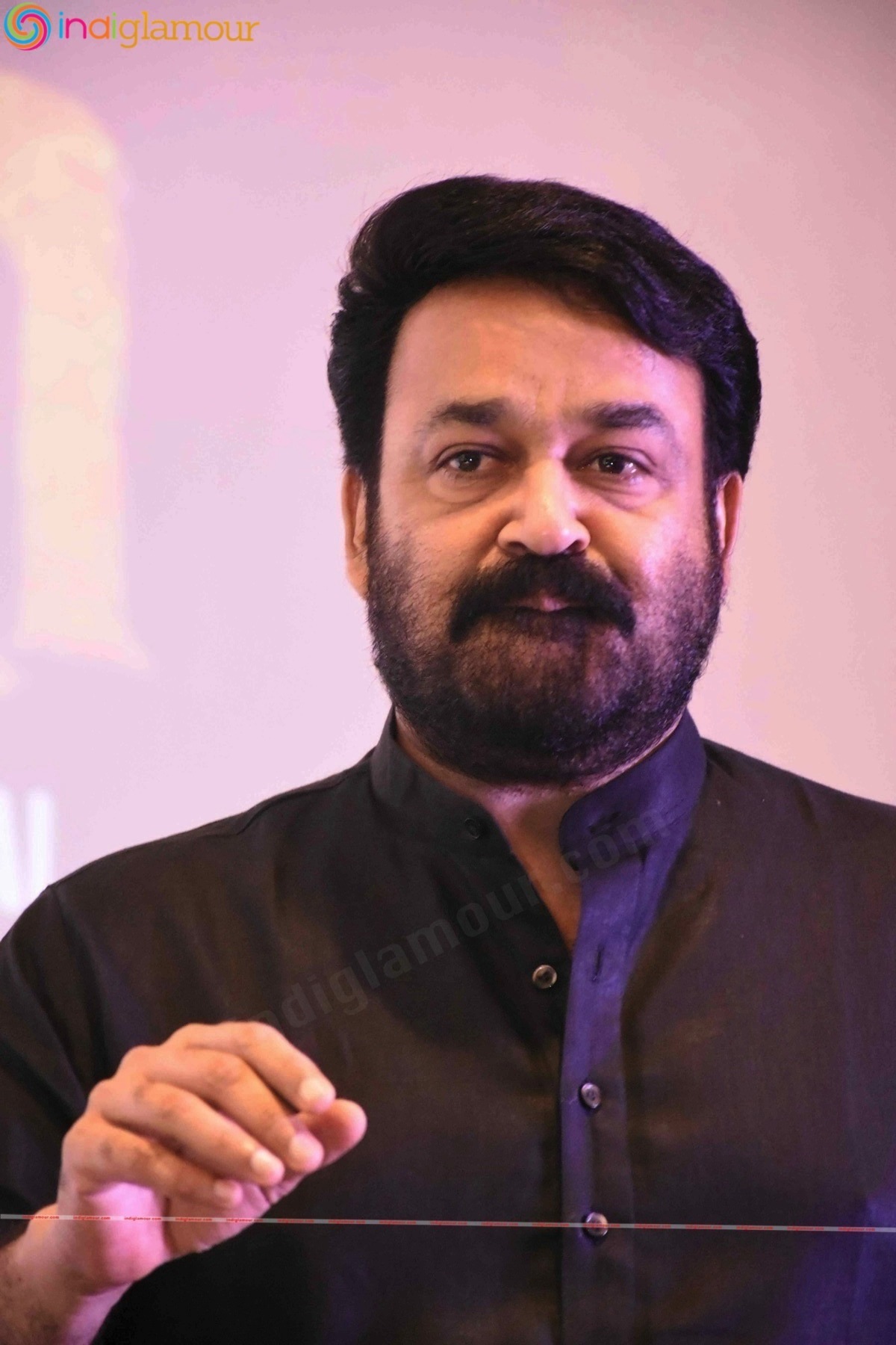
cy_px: 672
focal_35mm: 210
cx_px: 448
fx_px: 7839
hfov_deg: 6.5
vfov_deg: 9.8
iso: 8000
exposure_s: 1/100
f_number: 5.6
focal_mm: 140
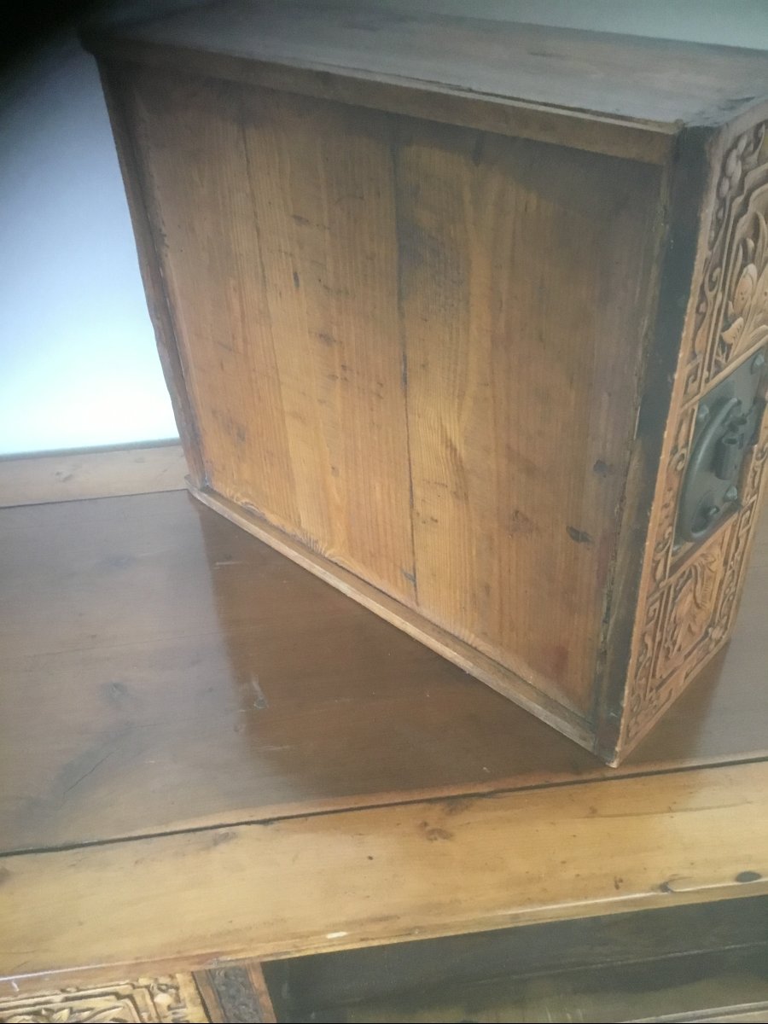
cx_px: 384
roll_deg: +2.6
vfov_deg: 58.4
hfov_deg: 45.4
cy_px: 512
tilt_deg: -38.0
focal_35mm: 31
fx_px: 917
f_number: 2.4
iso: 250
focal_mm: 3.3
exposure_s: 1/33
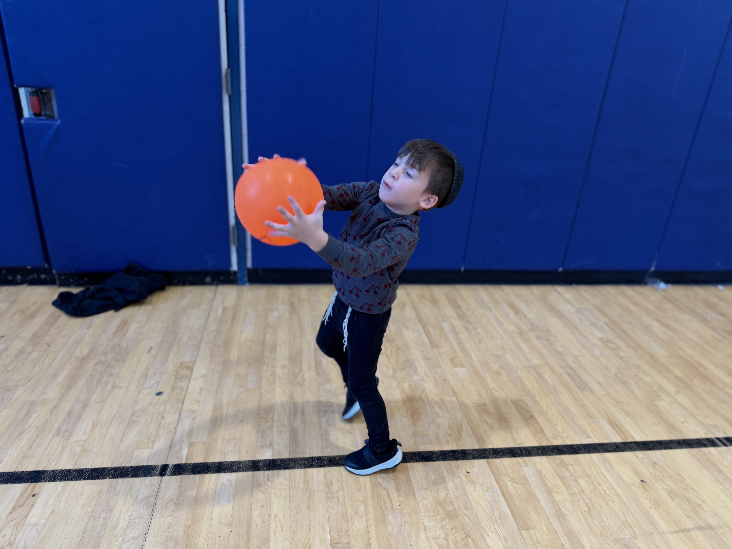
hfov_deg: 71.6
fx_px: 508
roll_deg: -8.3
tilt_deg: -21.0
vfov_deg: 56.8
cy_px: 274
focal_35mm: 24
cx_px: 366
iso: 100
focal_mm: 6.76
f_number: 1.78
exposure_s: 1/120
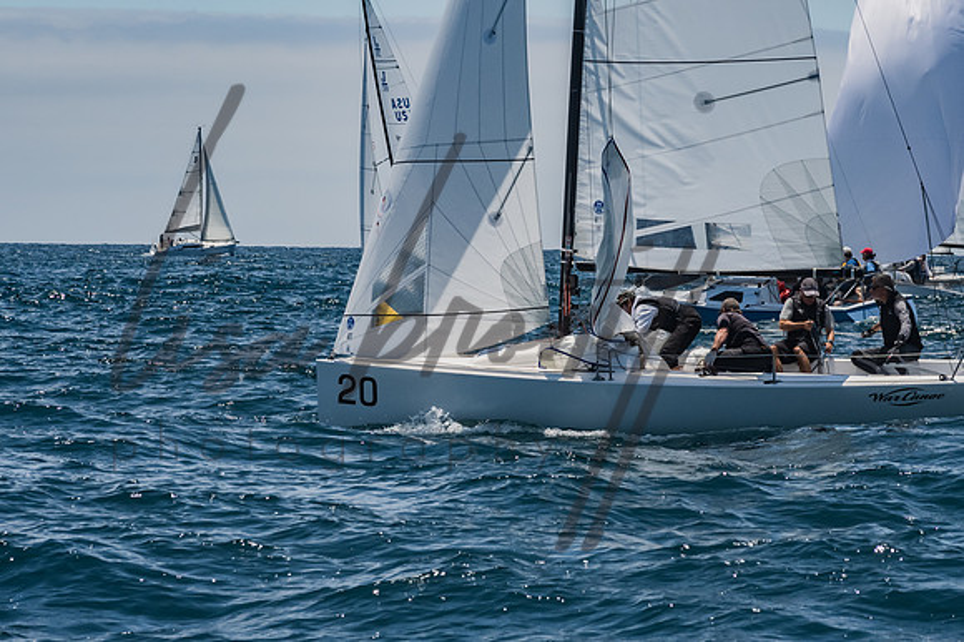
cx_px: 482
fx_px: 5876
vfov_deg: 6.2
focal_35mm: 220
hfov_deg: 9.4
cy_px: 321
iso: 640
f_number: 14
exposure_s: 1/1600
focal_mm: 145
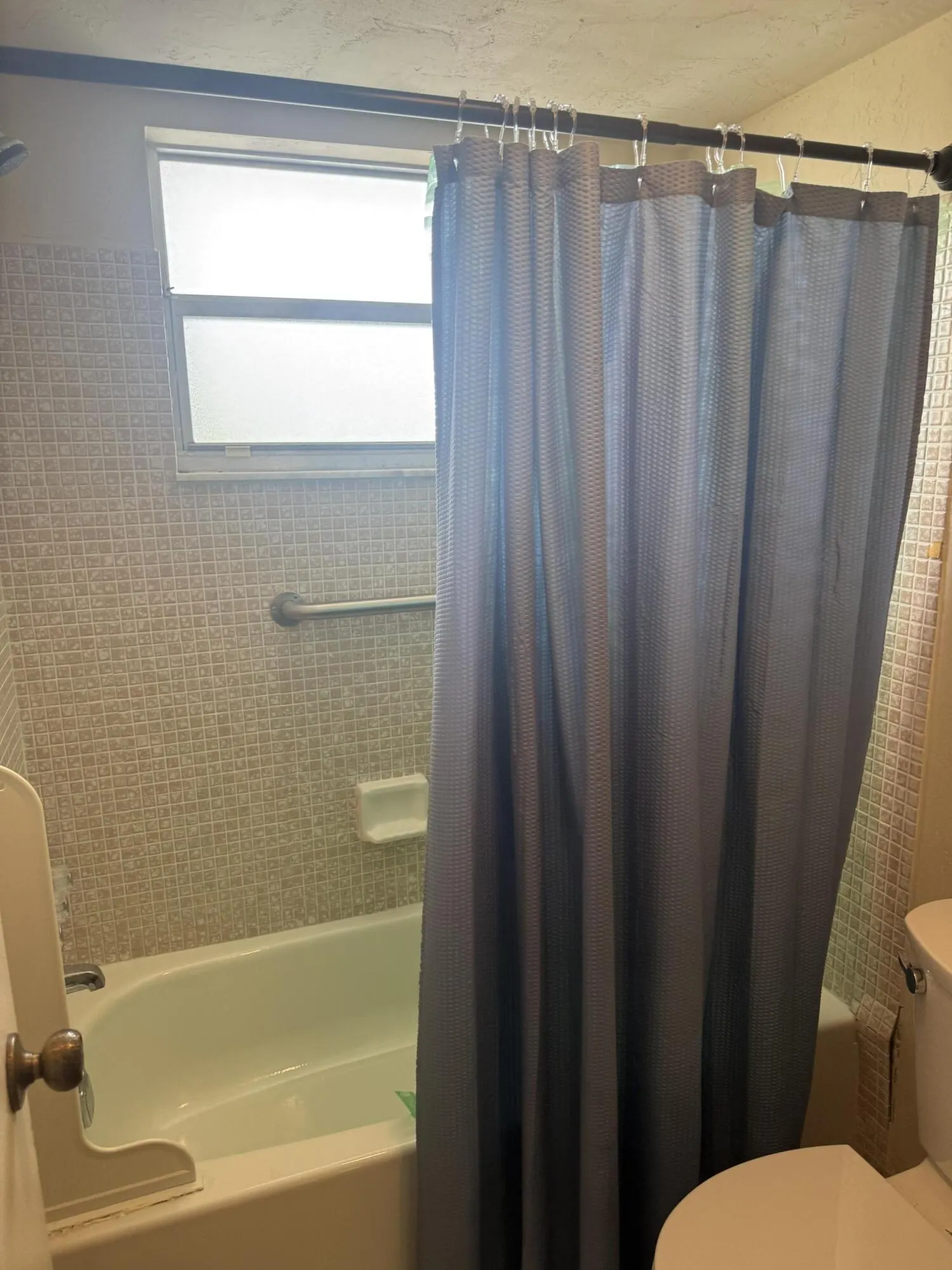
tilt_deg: -12.2
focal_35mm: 24
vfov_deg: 71.6
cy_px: 635
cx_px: 476
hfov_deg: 56.8
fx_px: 880
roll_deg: +1.3
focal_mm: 6.76
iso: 100
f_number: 1.78
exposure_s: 1/120
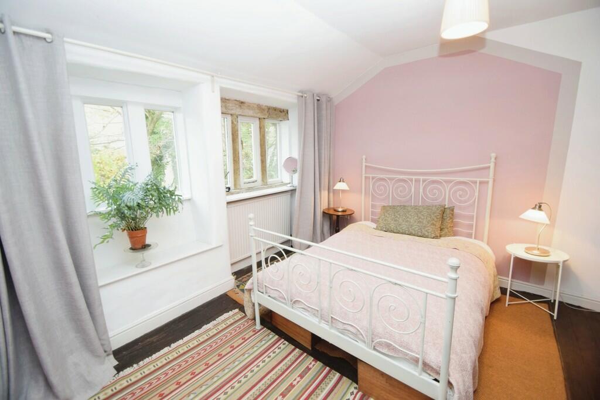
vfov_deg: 77.3
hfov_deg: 100.4
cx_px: 300
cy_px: 200
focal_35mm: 15
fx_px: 250
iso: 800
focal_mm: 10
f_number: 4
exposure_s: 1/60
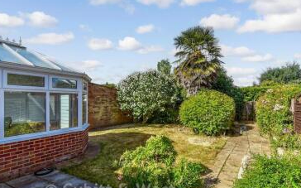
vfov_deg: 59.5
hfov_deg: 84.5
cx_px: 173
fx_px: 164
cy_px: 100
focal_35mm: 20
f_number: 8
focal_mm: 10
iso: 250
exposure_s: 1/250
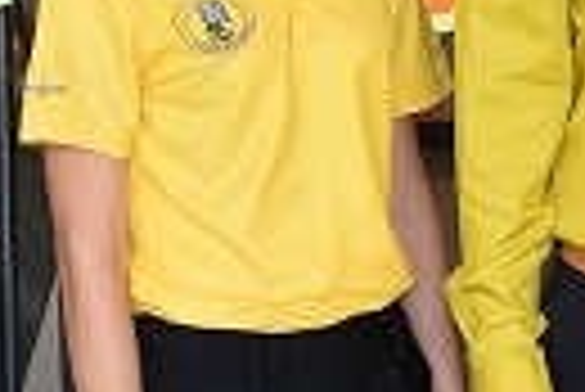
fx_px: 3235
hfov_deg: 10.0
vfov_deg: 6.9
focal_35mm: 199
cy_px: 311
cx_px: 882
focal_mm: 23
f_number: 5
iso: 800
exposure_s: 1/100
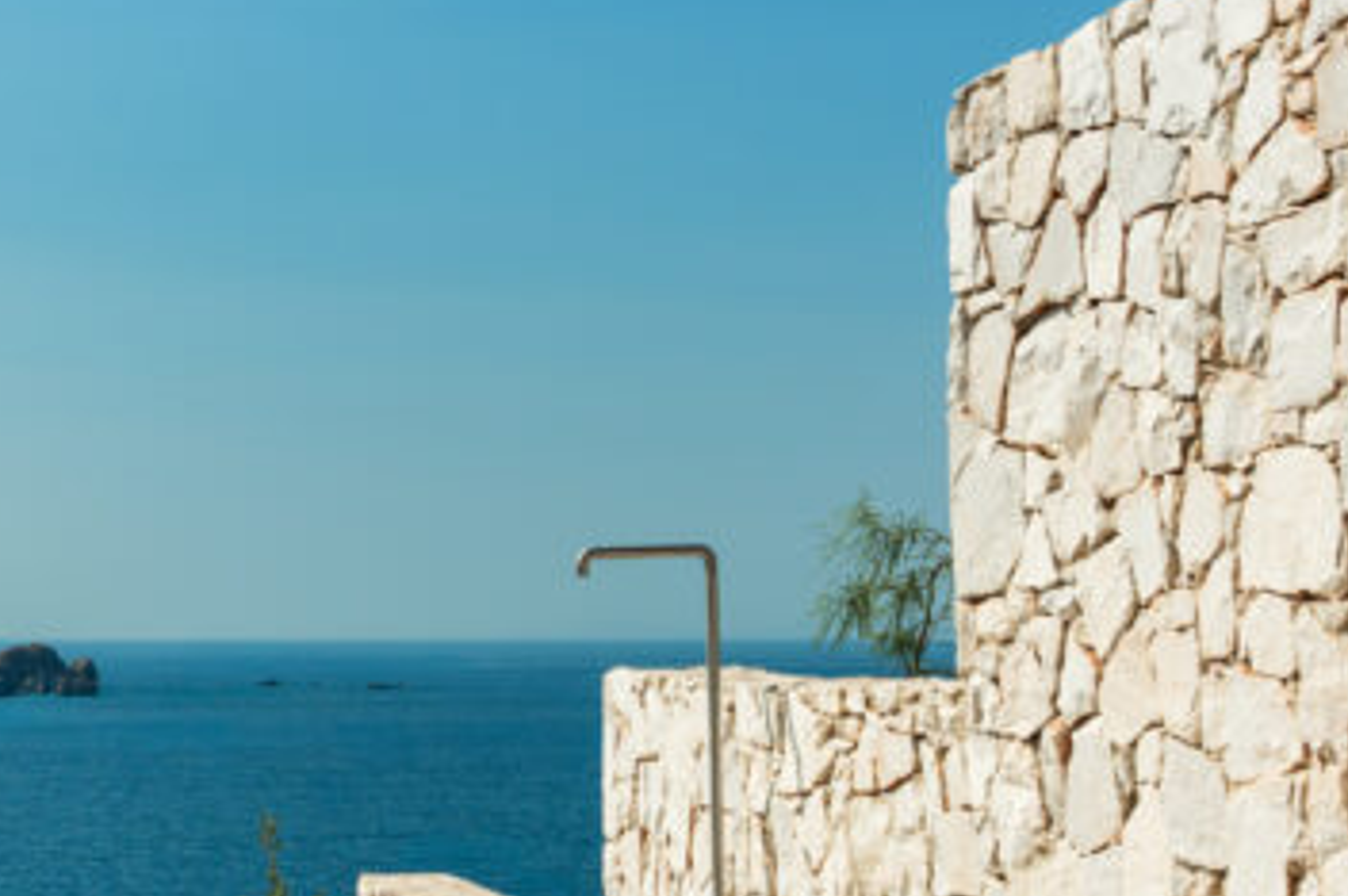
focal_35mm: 84
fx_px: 3129
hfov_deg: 23.0
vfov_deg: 16.2
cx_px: -92
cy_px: 651
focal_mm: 38.3
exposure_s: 1/400
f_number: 10
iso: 100
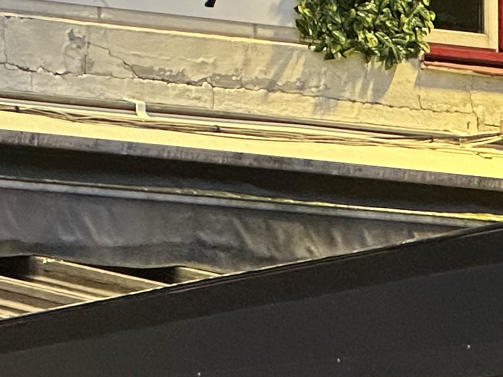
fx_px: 5738
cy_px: 182
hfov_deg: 5.0
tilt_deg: +6.4
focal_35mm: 395
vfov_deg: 3.8
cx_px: 518
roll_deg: +0.4
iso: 640
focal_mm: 9
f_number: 2.8
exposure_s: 1/50
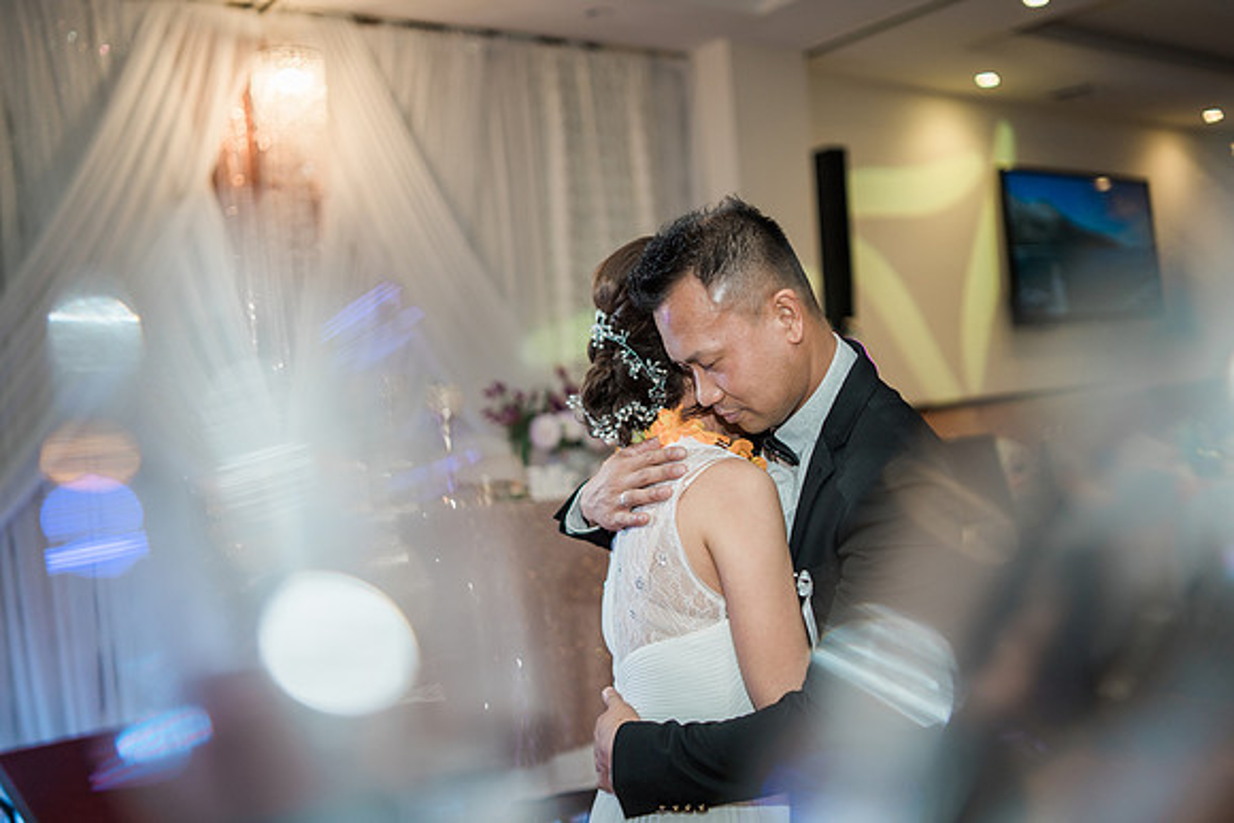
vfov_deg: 37.9
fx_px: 1200
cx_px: 617
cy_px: 412
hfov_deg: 54.4
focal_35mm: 35
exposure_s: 1/200
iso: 250
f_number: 1.4
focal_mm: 35
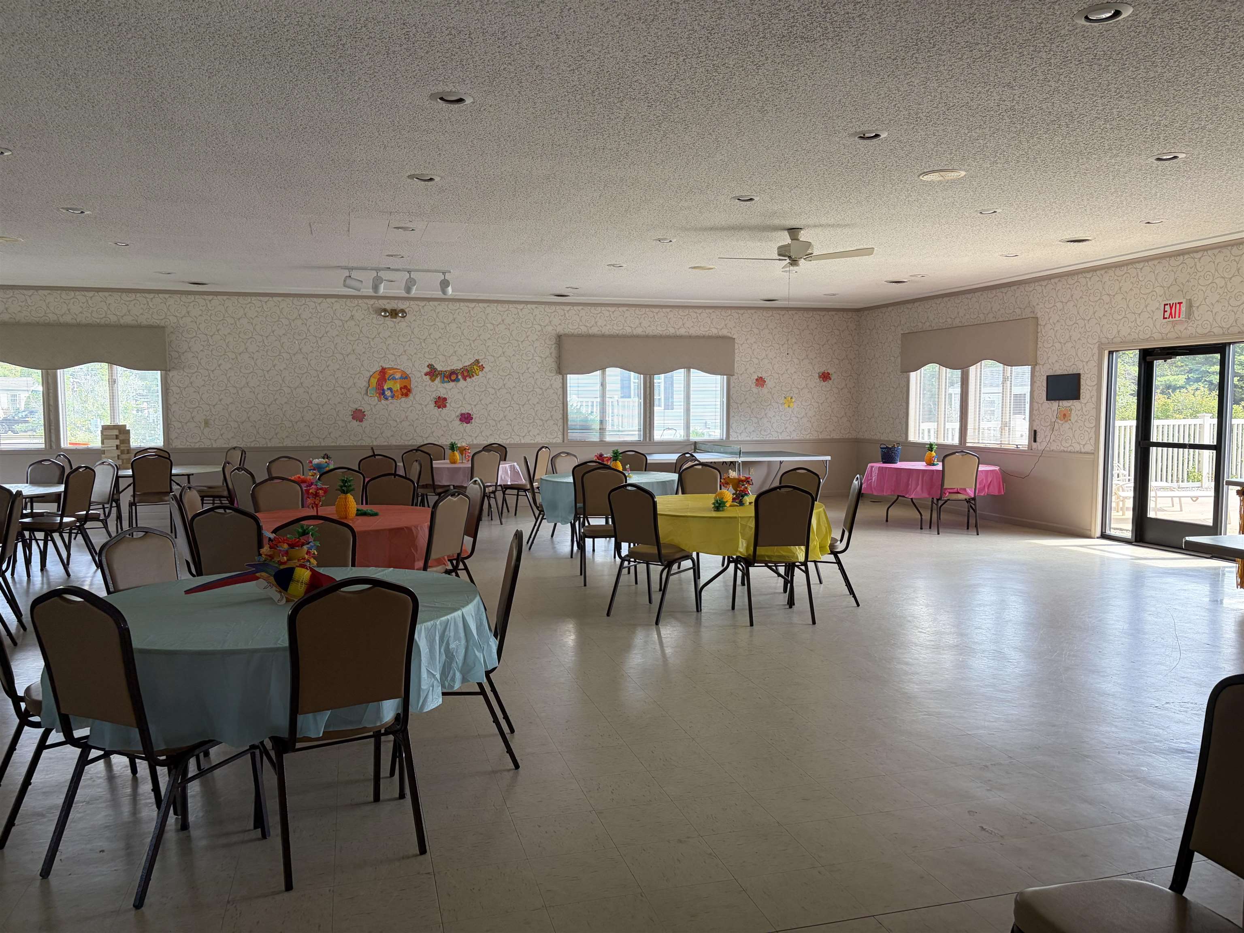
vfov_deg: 53.1
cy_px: 466
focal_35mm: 26
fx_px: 934
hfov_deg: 67.3
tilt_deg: -5.0
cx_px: 622
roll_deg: +1.7
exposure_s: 1/157
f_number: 1.6
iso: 100
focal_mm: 5.96
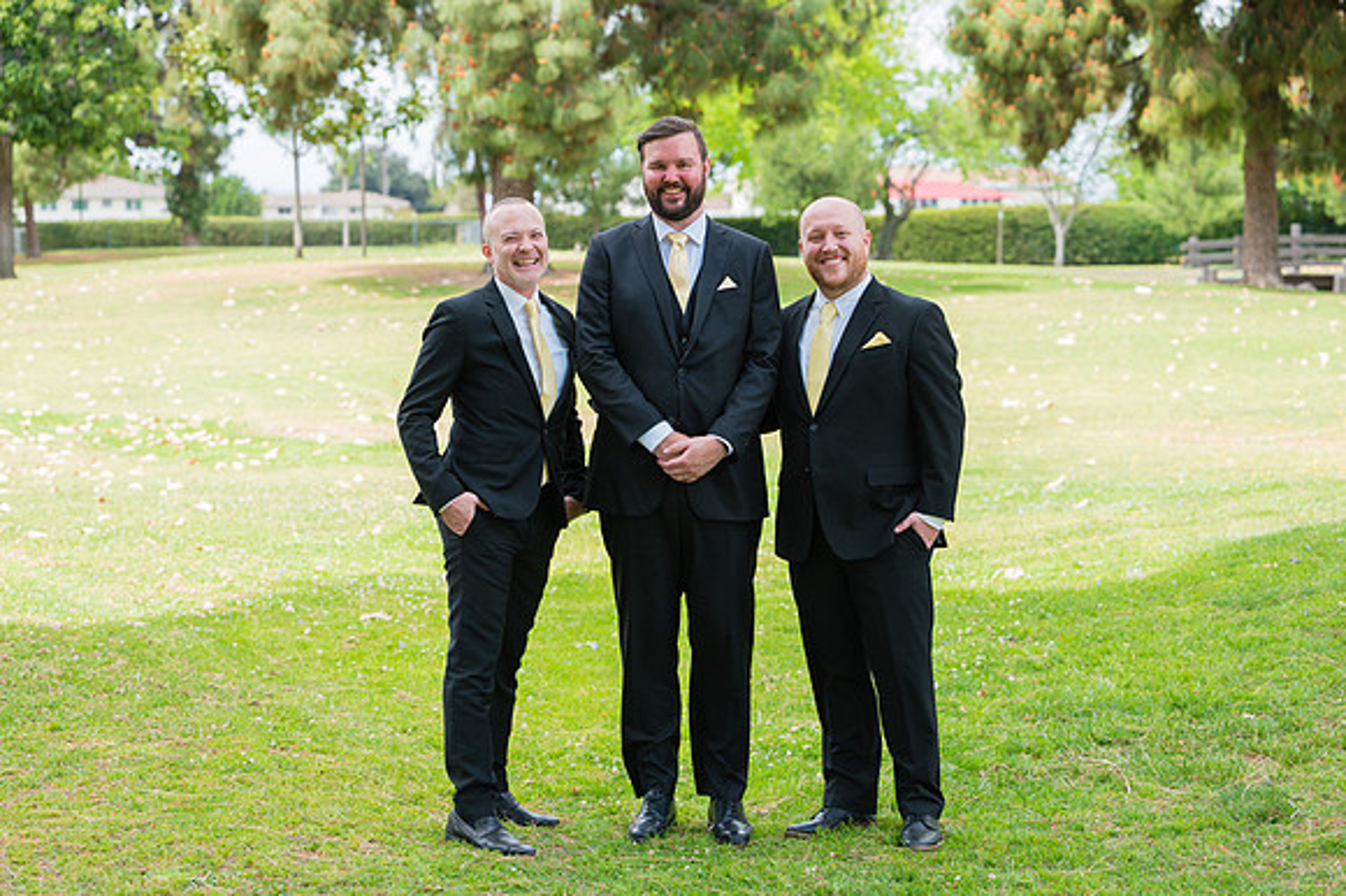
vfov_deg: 19.4
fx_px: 2616
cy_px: 448
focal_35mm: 70
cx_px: 673
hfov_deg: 28.9
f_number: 4
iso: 500
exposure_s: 1/1600
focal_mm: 70
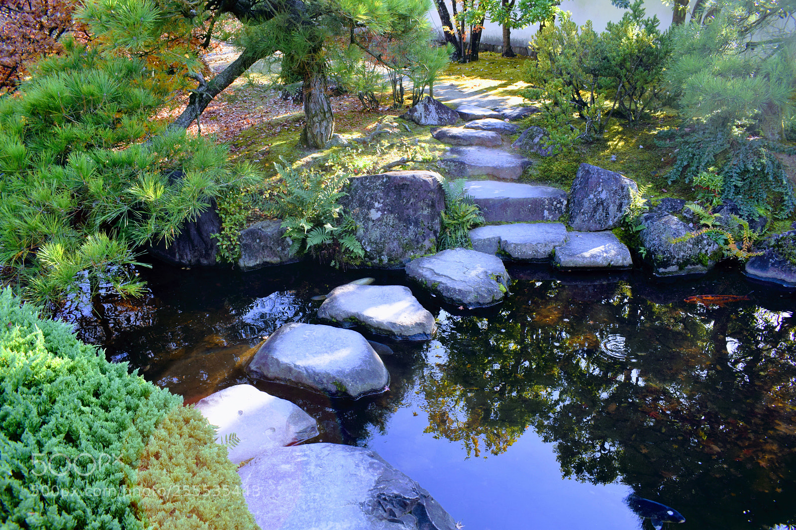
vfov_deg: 47.9
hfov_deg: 67.4
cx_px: 398
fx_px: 597
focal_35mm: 27
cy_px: 265
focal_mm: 18
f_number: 6.3
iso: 400
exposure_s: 1/125
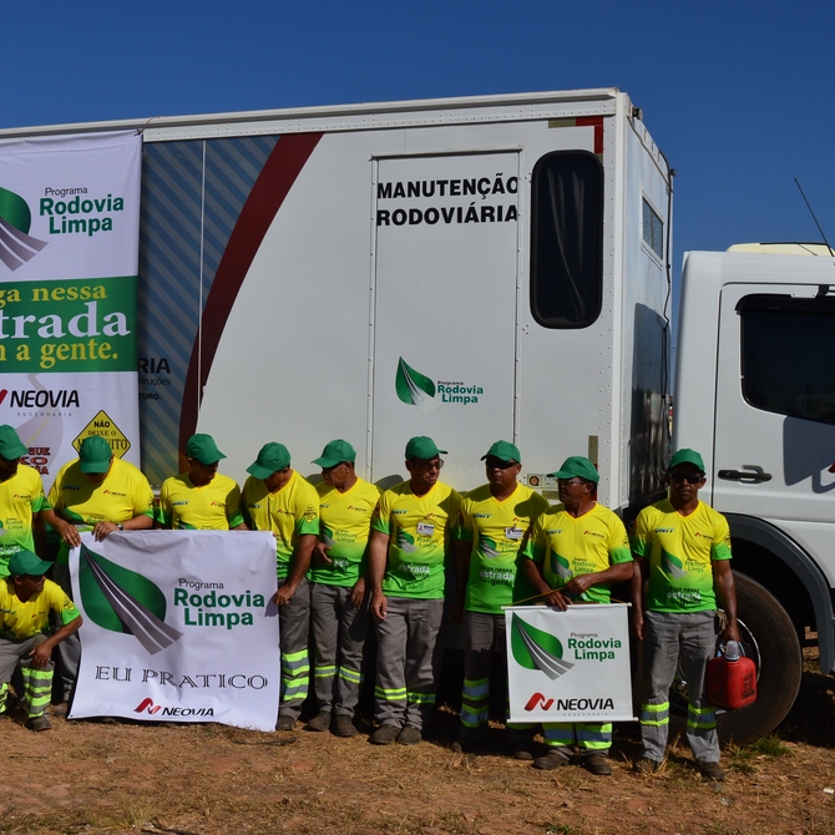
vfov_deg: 34.9
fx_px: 1328
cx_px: 322
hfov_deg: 34.8
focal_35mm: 49
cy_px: 413
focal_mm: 25
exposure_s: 1/500
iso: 125
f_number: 11
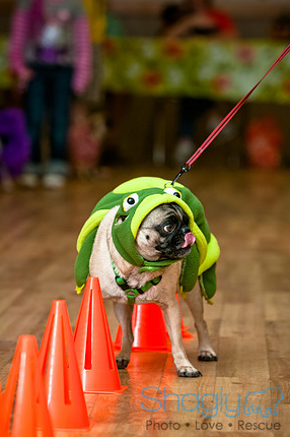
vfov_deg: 9.1
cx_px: 150
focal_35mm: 228
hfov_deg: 6.0
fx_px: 2753
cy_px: 222
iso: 200
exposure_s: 1/200
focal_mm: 145
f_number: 4
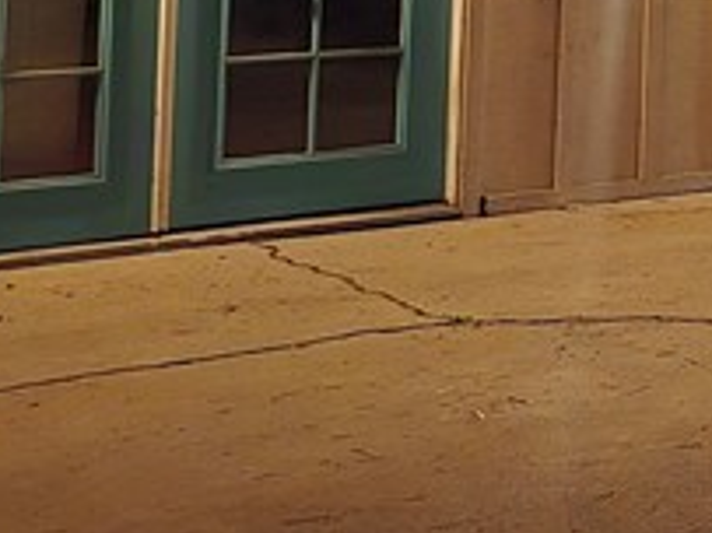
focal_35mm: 116
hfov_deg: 13.3
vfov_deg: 12.1
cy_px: -305
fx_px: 2385
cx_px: 1638
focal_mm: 6.3
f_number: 1.7
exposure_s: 1/40
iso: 2500
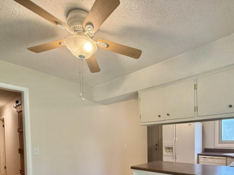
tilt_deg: -0.8
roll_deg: +0.9
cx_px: 143
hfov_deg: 73.0
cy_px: 143
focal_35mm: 23
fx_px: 155
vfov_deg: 54.3
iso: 320
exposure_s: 1/120
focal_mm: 2.22
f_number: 2.2
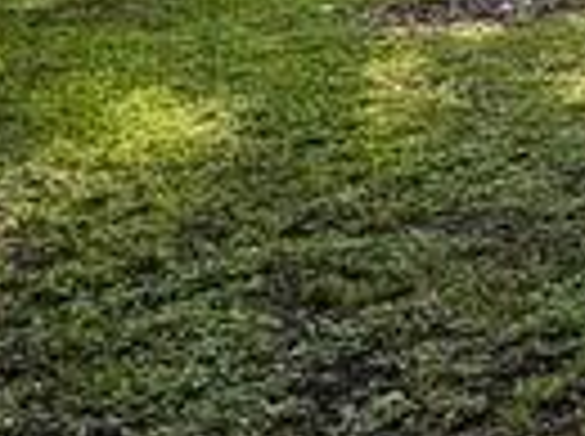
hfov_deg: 17.5
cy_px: -414
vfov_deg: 16.6
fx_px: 1164
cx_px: 1233
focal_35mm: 69
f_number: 2.2
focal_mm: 2.22
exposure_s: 1/361
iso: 40
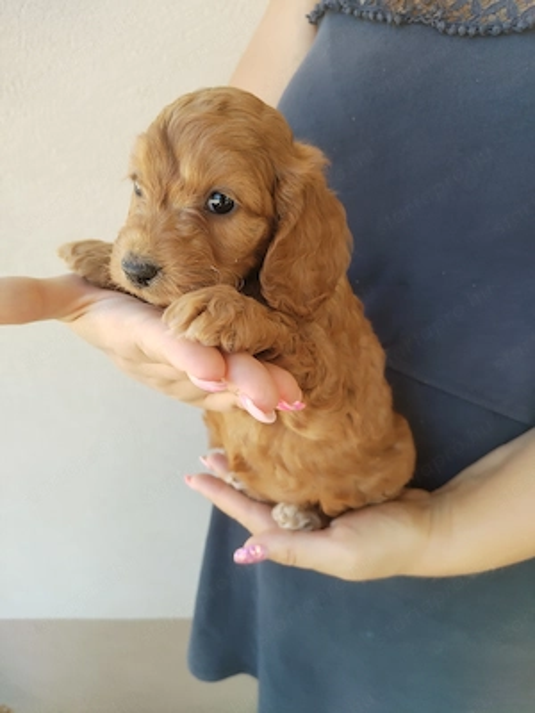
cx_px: 268
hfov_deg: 53.1
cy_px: 356
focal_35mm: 26
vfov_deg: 67.3
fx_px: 536
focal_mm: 4.75
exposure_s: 1/100
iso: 154
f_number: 1.8
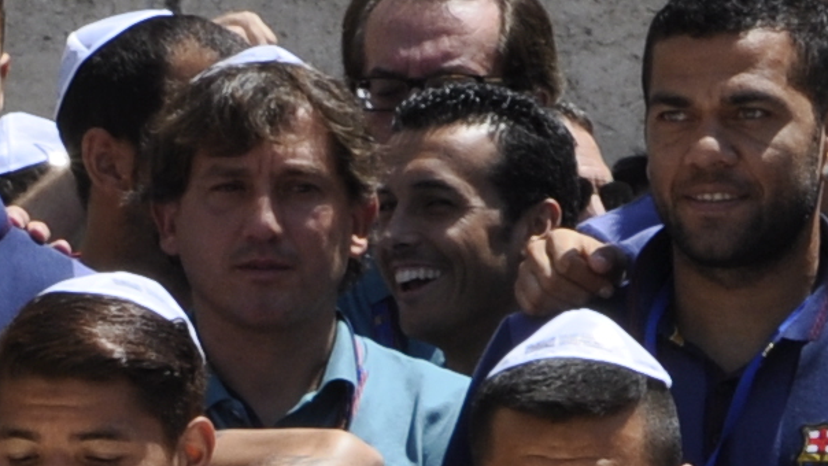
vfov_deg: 2.2
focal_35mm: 557
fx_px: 12231
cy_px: 765
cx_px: 1630
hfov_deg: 3.8
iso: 200
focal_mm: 50
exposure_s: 1/320
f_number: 9
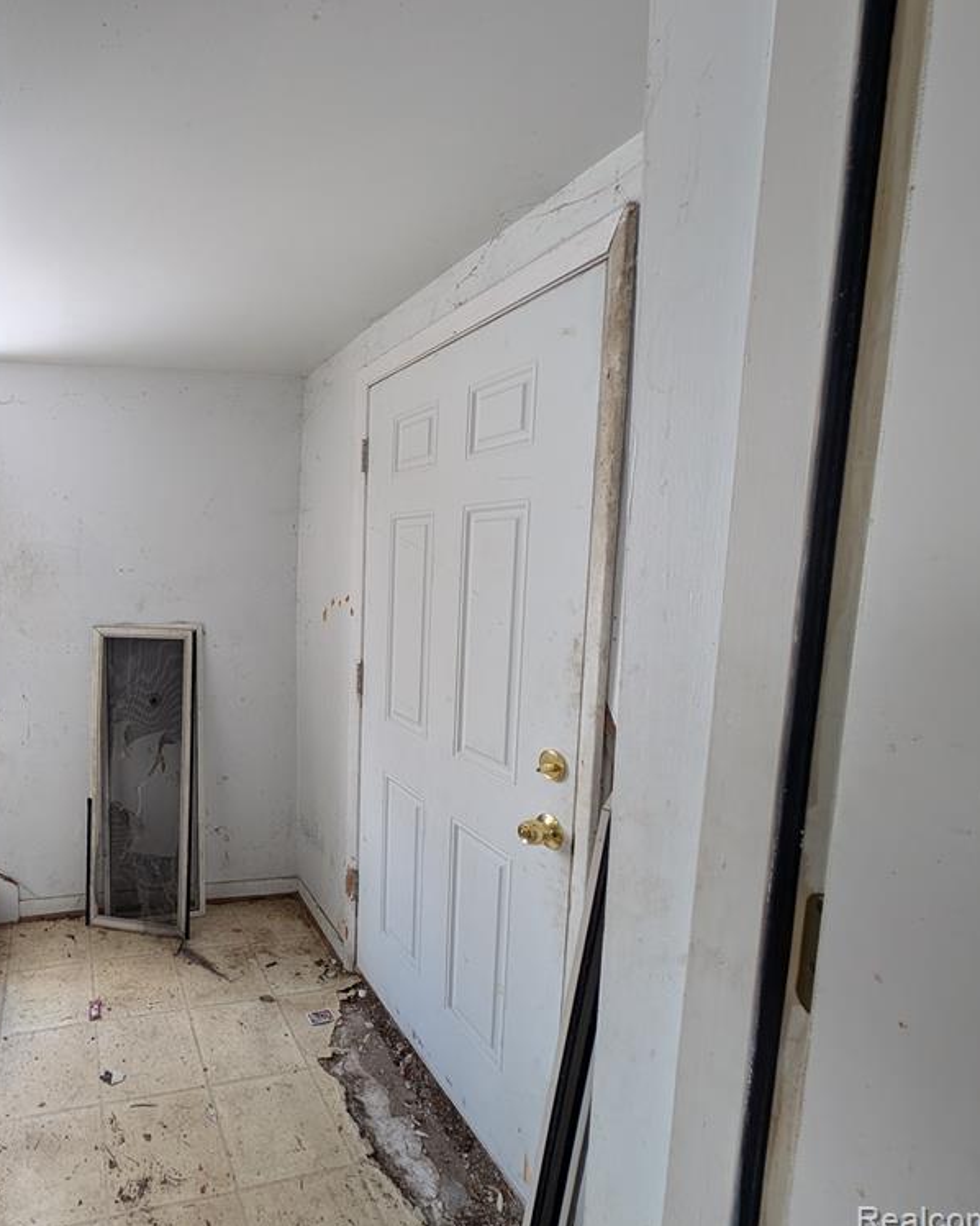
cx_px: 187
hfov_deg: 71.7
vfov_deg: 93.1
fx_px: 580
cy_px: 616
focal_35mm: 16
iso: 50
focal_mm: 2.23
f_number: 1.95
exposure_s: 1/23.8
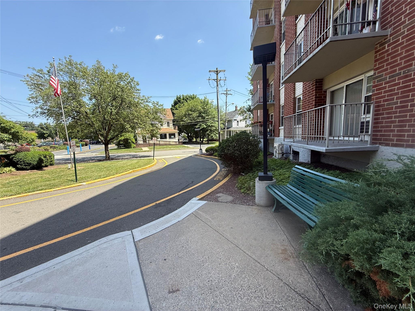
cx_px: 208
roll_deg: +2.1
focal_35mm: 14
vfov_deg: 85.7
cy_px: 156
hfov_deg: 102.1
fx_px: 168
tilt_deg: -7.2
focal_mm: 2.22
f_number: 2.2
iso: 50
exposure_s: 1/559
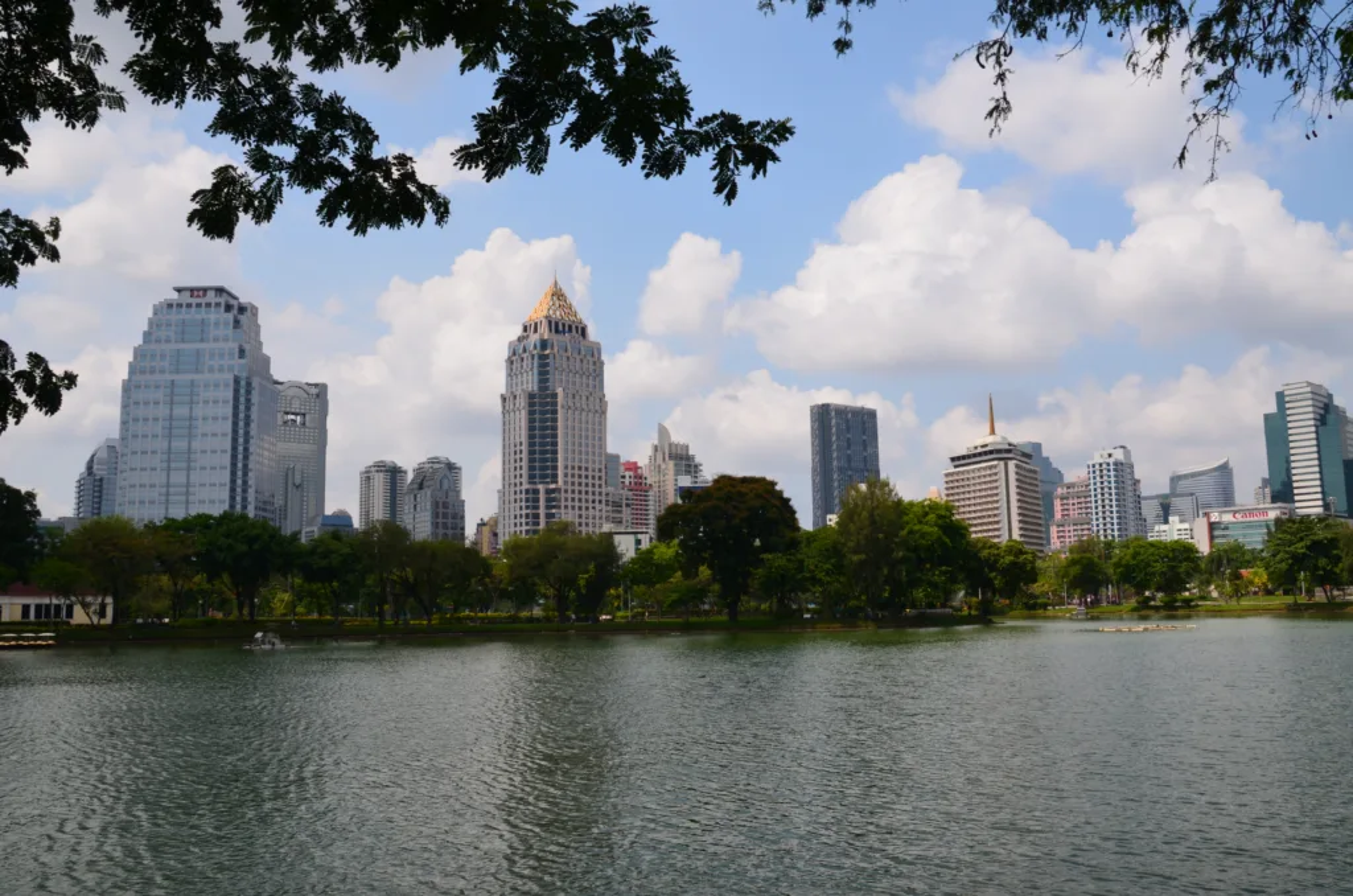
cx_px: 676
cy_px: 448
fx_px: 1125
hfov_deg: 62.0
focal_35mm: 30
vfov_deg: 43.4
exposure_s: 1/200
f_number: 13
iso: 100
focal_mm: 20
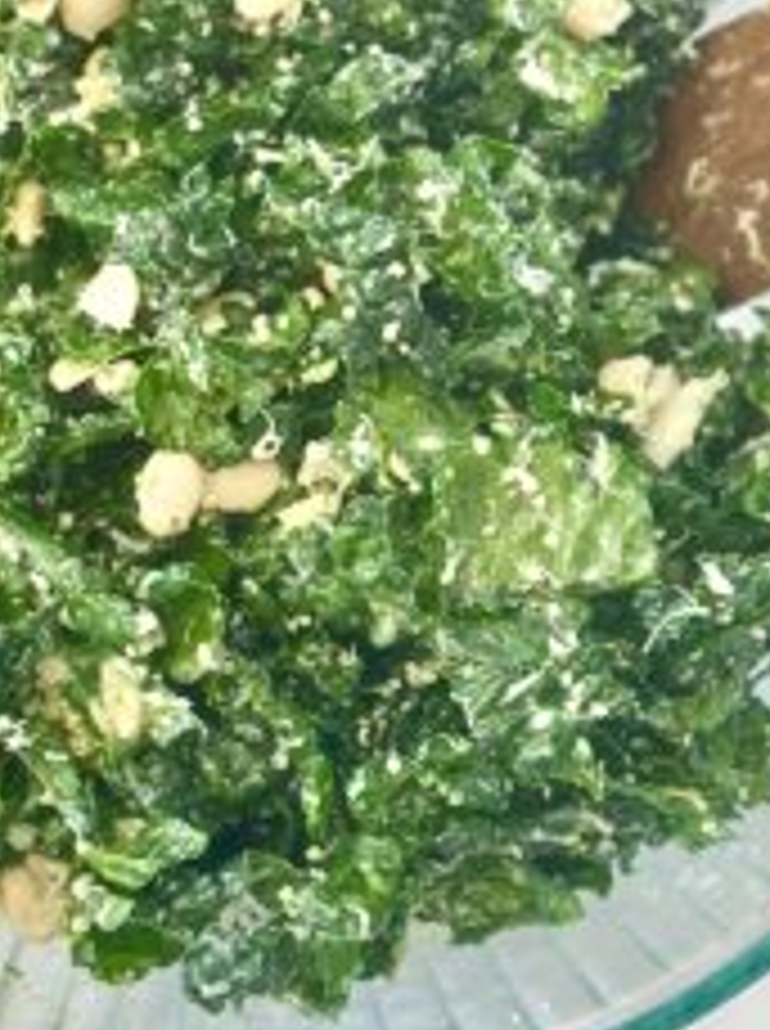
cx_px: 241
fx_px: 3123
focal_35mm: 105
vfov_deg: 18.7
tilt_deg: -82.4
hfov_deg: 14.0
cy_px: 328
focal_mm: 6.86
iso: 125
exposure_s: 1/121
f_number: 1.78
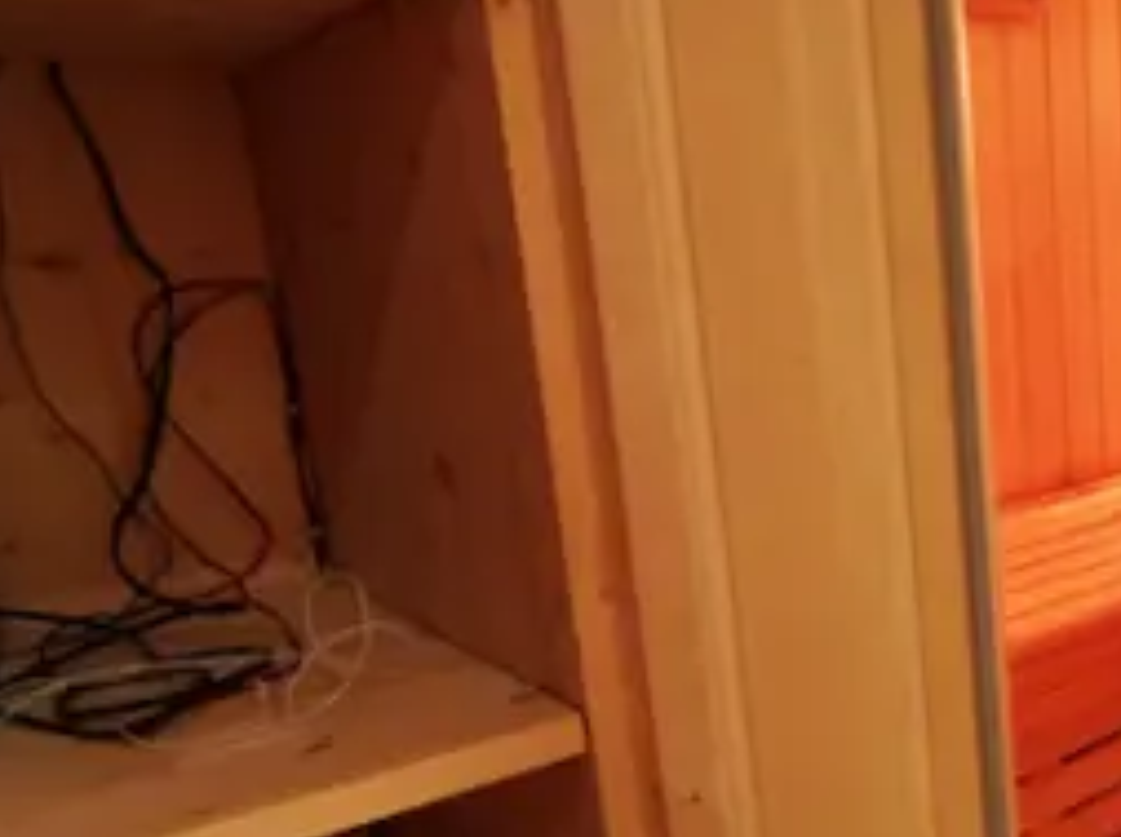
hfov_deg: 42.6
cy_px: 492
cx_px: 1112
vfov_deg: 37.5
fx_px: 1229
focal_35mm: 38
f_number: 2.2
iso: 800
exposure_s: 1/16.7
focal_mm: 2.35
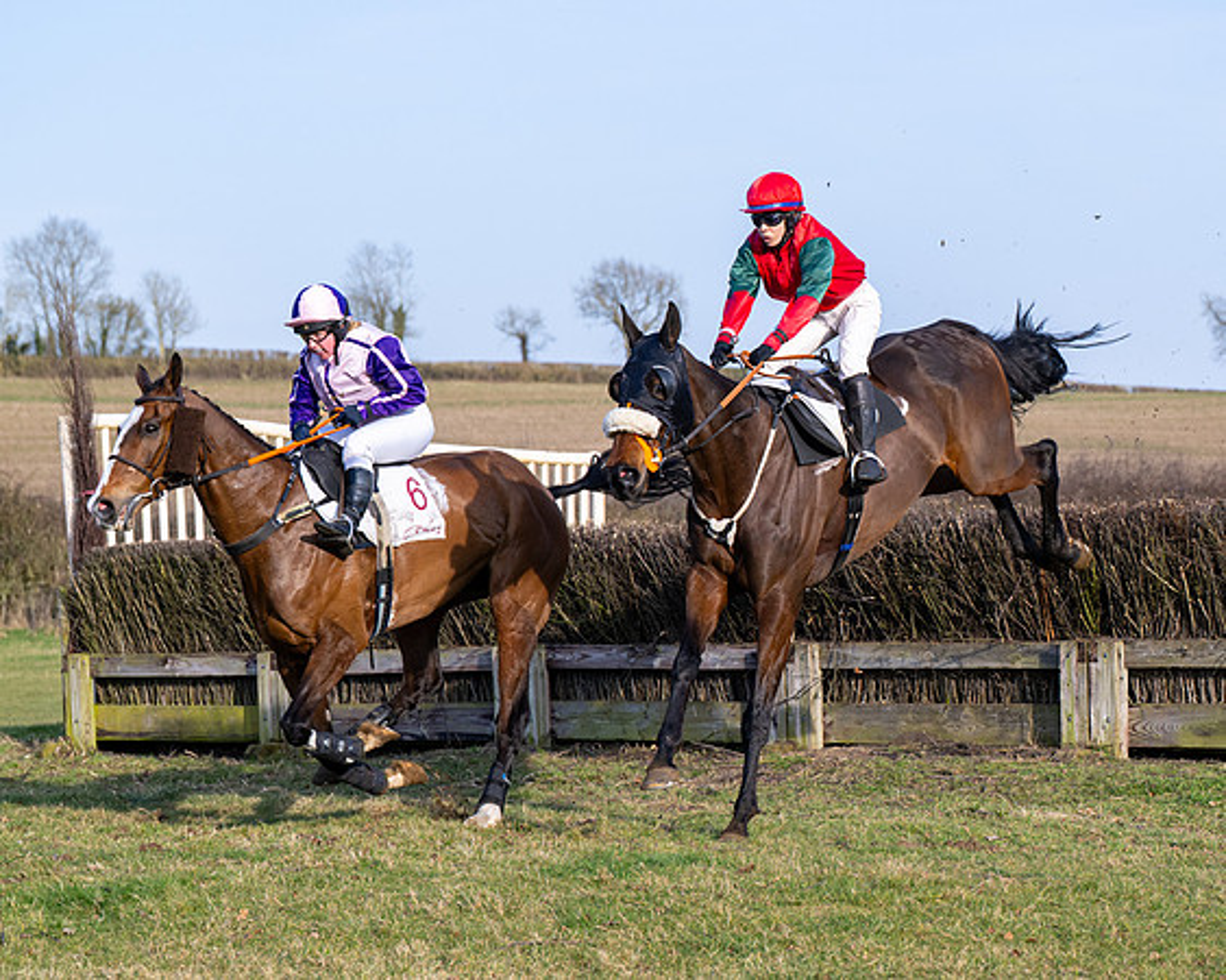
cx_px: 719
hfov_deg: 18.3
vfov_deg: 14.6
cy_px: 448
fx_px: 3811
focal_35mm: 105
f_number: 4
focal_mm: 70
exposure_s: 1/1600
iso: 250
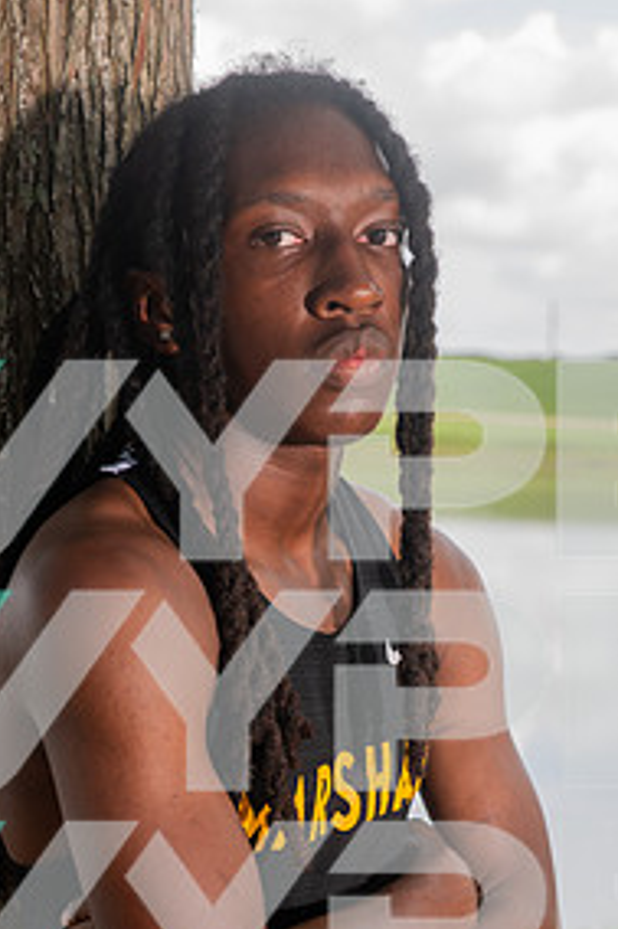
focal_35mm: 92
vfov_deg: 22.0
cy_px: 693
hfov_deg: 14.8
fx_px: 2372
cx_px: 298
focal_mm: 58
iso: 320
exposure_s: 1/320
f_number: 7.1
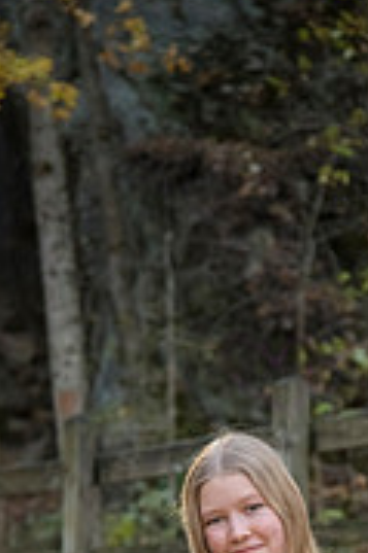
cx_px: 281
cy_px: 649
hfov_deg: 6.4
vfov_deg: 9.5
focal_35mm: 214
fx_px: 3287
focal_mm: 85
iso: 800
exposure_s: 1/320
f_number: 4.5
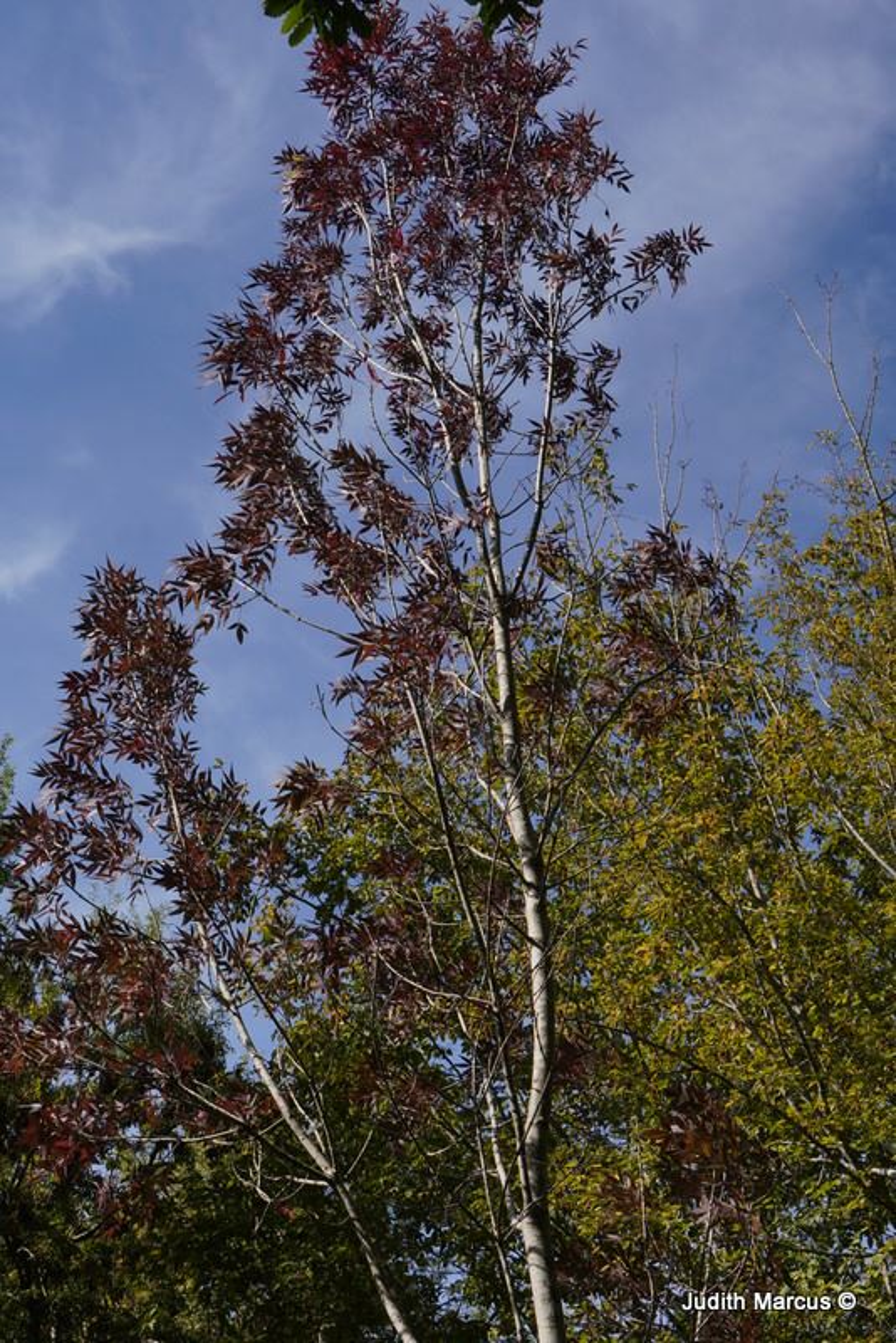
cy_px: 672
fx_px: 1678
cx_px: 448
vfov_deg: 43.6
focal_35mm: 45
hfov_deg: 29.9
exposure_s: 1/500
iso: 250
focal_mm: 30
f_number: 10
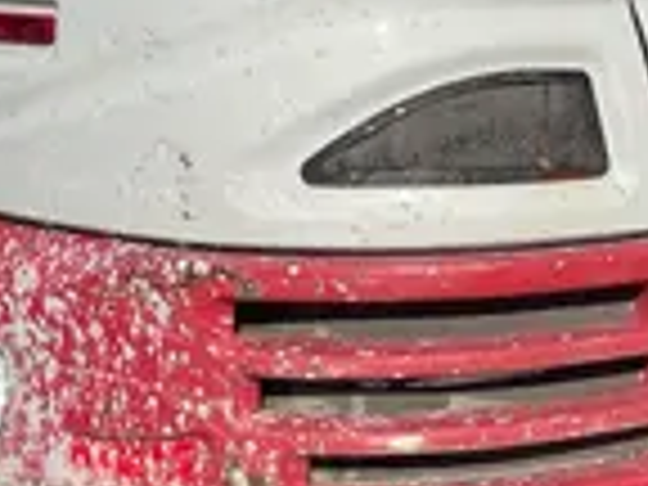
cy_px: 146
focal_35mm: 99
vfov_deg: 14.9
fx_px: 1853
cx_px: 706
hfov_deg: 19.1
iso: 32
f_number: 1.6
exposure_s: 1/6897
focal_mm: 4.2
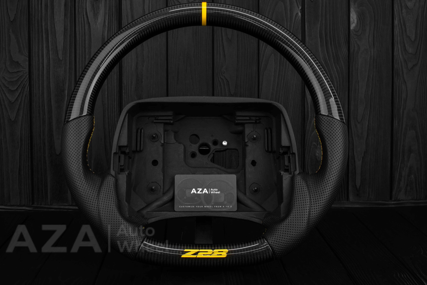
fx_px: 659
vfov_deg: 24.4
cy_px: 139
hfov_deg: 35.9
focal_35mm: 56
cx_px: 205
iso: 500
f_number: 6.3
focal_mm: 35
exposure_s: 1/125
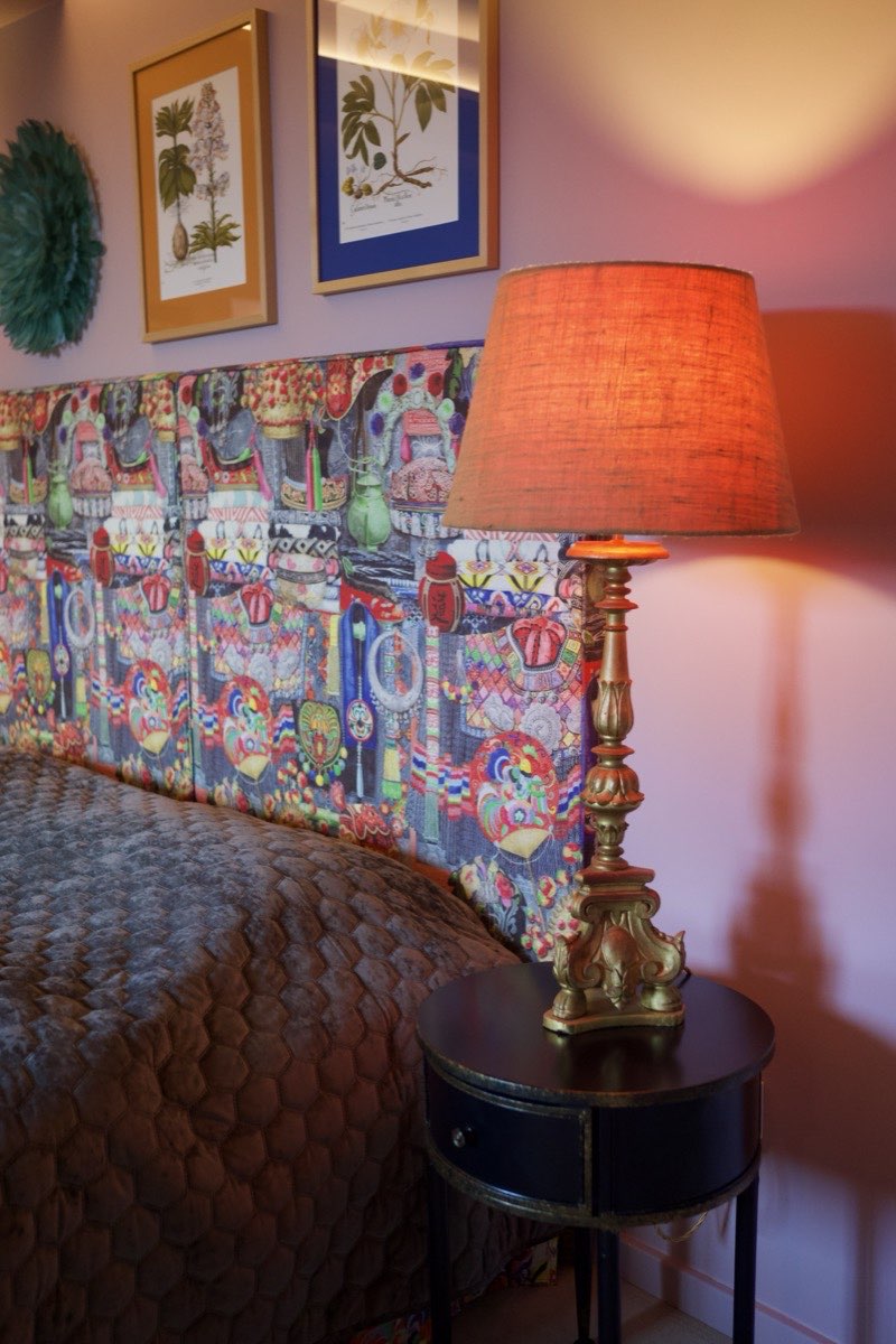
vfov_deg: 54.4
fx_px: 1307
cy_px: 672
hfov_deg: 37.9
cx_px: 448
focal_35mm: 35
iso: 3200
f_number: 2.8
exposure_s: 1/400
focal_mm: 35
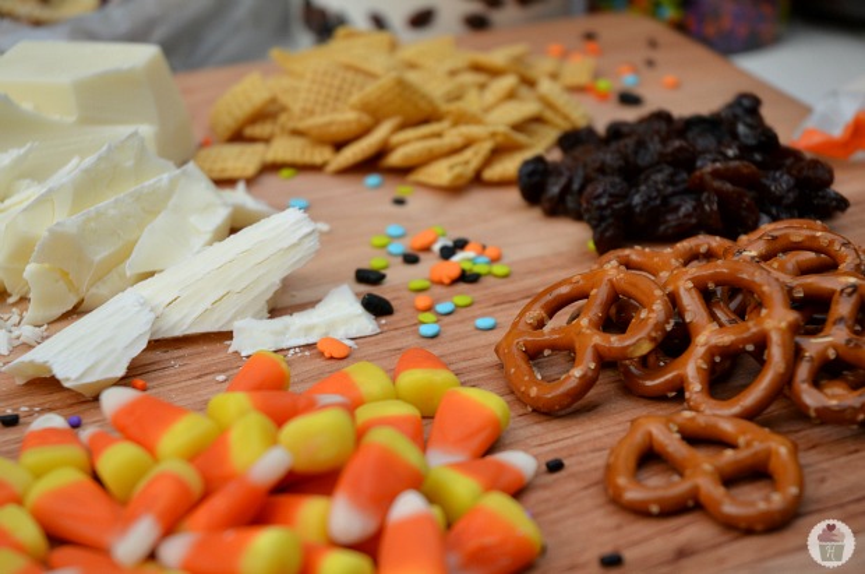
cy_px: 287
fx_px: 2231
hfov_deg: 21.9
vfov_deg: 14.6
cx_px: 432
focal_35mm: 93
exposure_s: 1/500
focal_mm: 62
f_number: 5.6
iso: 400
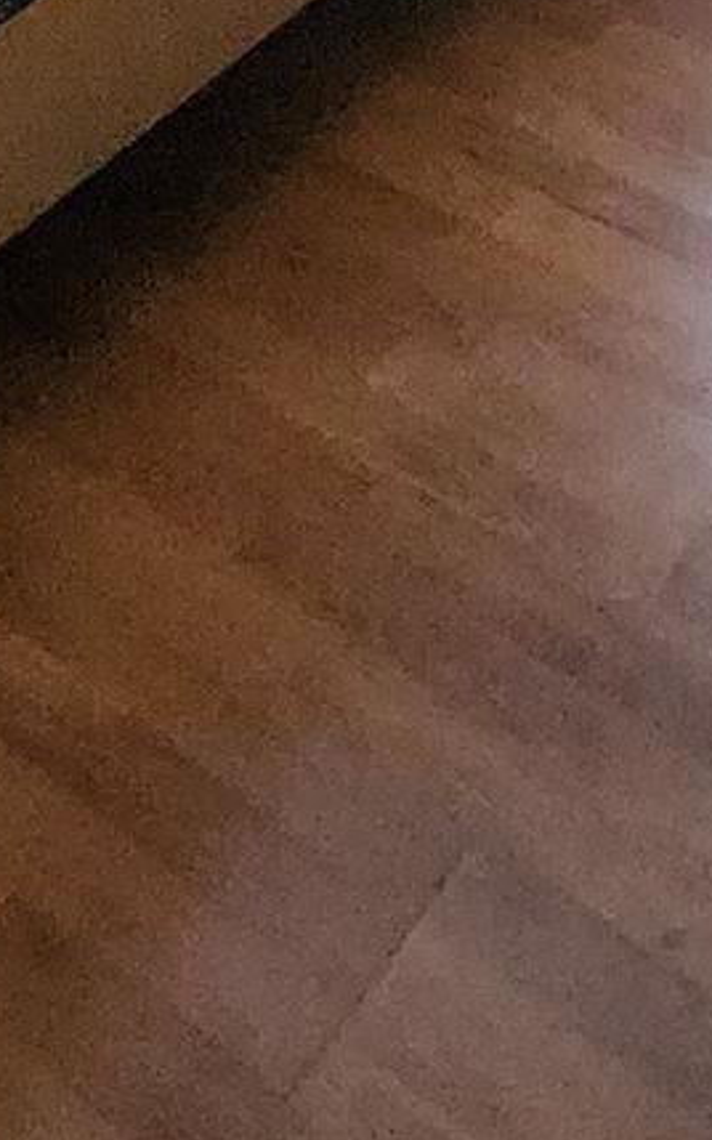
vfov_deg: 17.6
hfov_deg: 17.6
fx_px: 2298
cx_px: 263
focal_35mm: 74
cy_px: -1252
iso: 500
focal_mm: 1.74
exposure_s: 1/30
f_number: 2.2
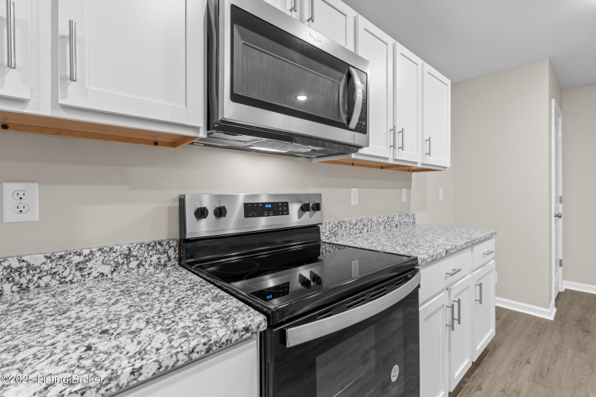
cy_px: 198
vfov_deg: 73.7
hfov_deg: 96.7
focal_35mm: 16
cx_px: 298
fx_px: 265
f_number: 8
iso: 400
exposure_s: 1/1.25
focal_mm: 16
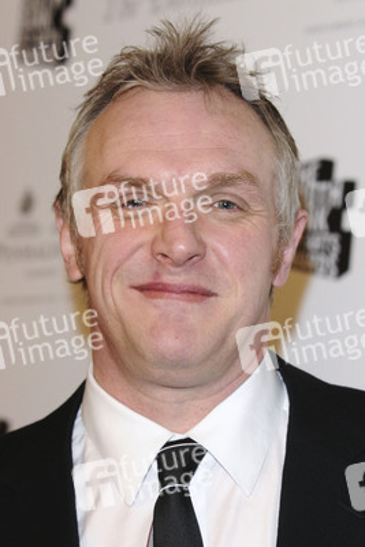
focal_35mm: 129
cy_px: 274
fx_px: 1960
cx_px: 182
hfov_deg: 10.6
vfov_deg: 15.9
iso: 640
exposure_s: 1/160
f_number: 4.5
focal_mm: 86
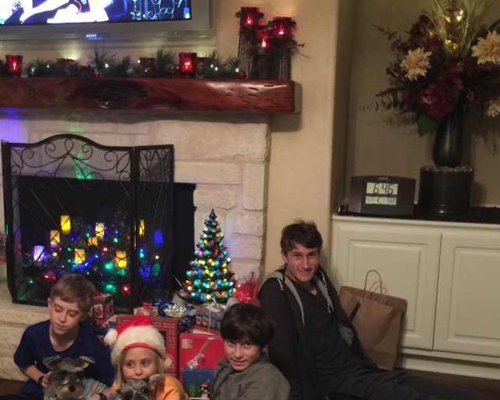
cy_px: 255
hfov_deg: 40.8
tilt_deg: -11.4
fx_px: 666
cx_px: 181
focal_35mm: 45
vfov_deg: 33.2
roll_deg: -0.2
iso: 100
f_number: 2.2
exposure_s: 1/4
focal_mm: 4.15
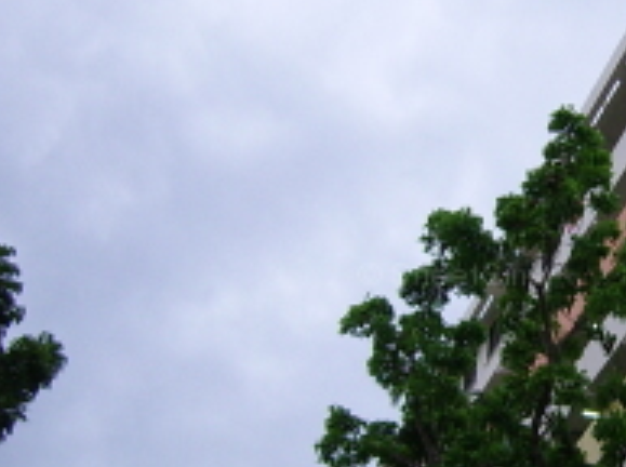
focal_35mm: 100
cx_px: 600
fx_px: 1805
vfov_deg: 14.7
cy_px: 279
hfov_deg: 19.2
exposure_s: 1/54
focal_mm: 5.95
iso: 100
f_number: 2.8
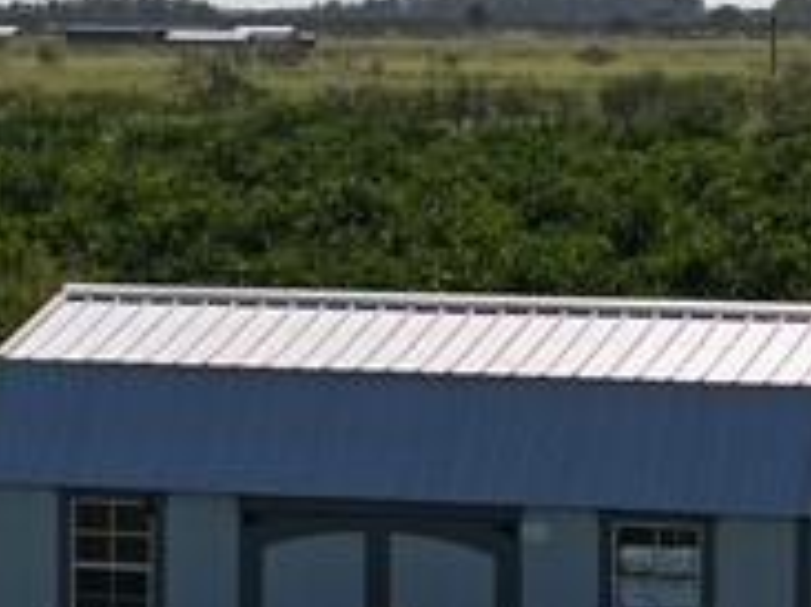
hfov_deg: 8.1
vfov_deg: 6.0
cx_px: 421
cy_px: 0
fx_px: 5736
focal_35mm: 245
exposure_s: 1/2500
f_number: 2.8
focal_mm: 19.35
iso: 120
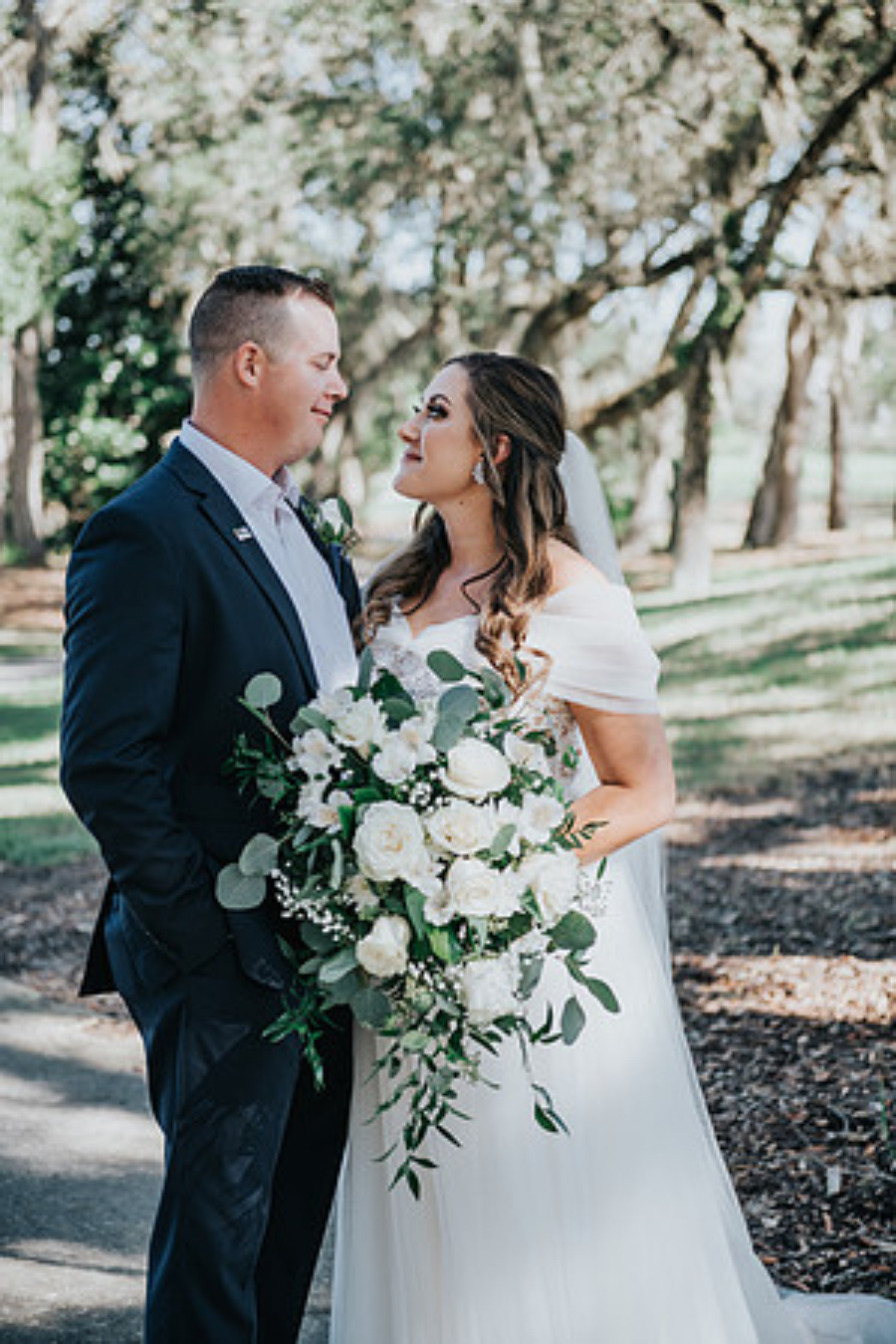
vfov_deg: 28.8
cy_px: 672
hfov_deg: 19.5
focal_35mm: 70
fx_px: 2613
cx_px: 448
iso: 125
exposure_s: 1/320
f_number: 2.8
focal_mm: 70
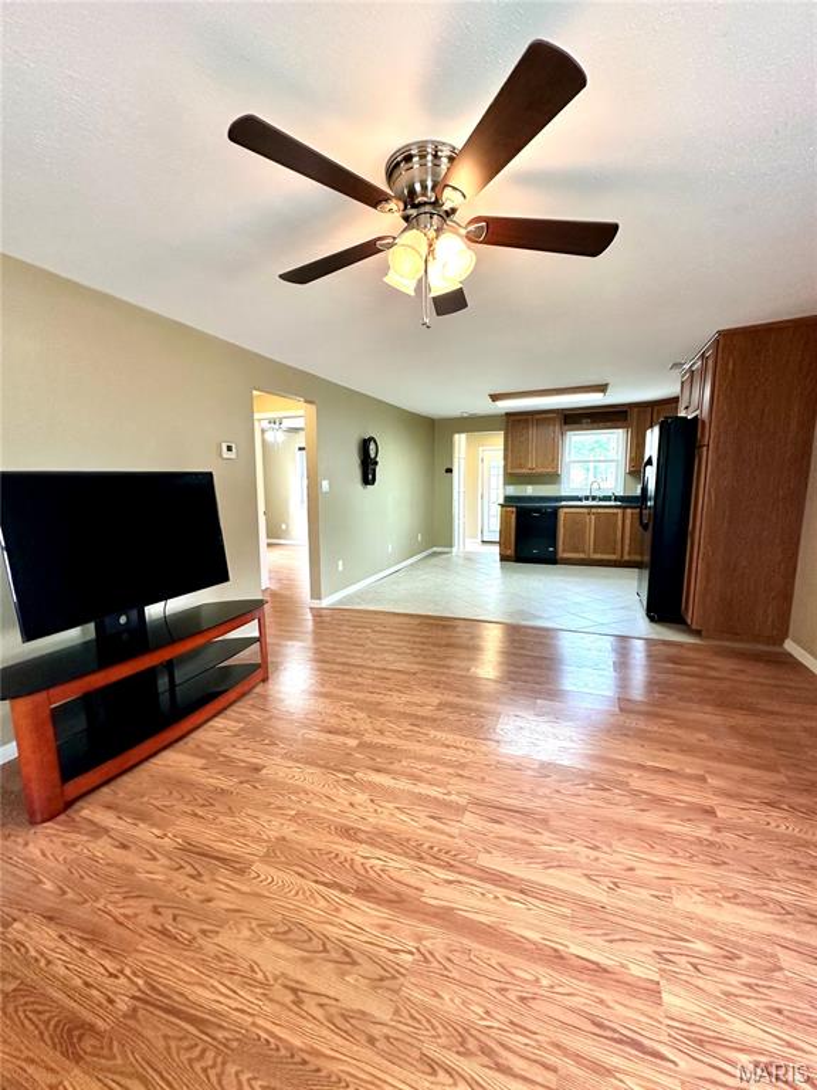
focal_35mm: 14
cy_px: 545
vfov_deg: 102.1
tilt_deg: -6.5
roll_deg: -1.0
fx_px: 441
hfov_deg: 85.7
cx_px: 408
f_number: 2.2
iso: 320
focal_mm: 2.22
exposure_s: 1/120
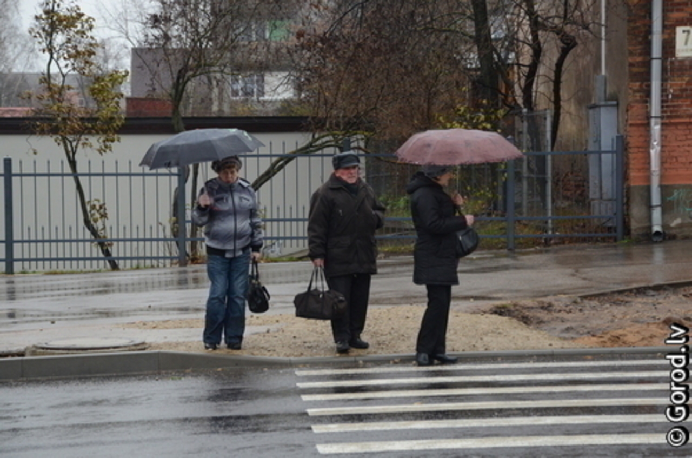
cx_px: 346
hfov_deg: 19.5
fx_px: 2014
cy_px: 229
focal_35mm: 105
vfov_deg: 13.0
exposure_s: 1/160
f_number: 5.3
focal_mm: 70
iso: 640
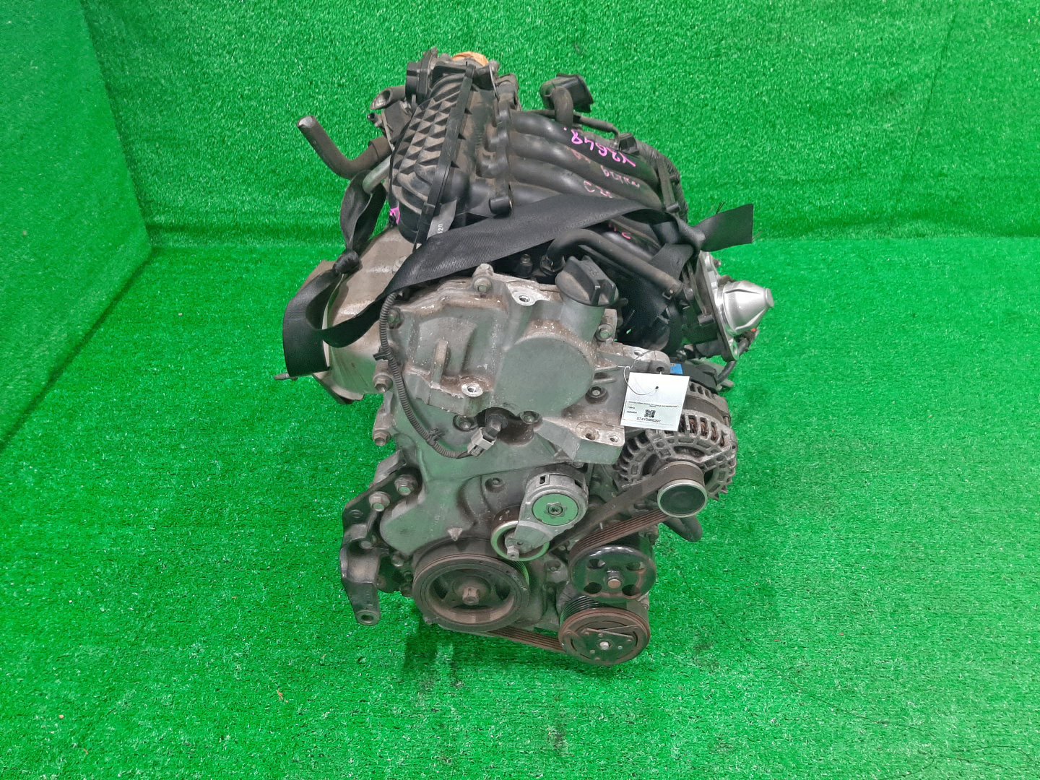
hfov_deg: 67.3
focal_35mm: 26
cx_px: 520
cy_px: 390
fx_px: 781
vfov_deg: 53.1
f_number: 1.7
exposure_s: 1/50
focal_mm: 3.93
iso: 158
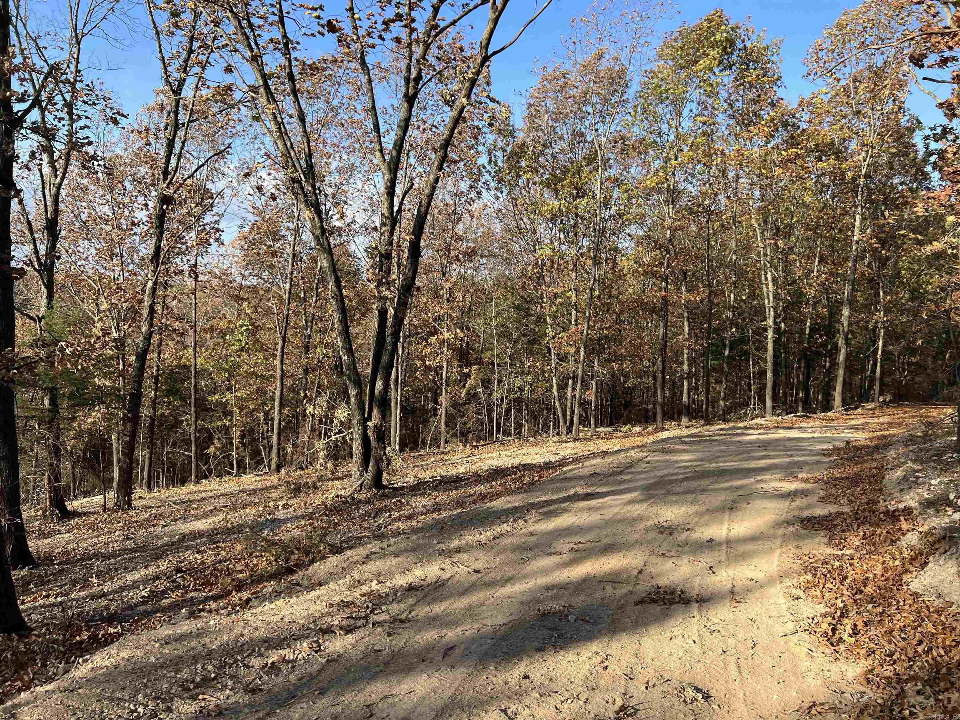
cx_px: 480
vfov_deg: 53.1
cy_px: 360
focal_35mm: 26
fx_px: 721
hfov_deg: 67.3
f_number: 1.5
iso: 50
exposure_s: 1/1531
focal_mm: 5.7
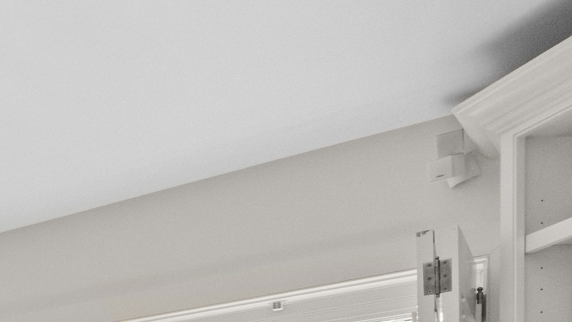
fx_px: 1016
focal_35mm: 67
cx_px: -429
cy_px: 578
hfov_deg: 21.7
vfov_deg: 15.5
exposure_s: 1/40
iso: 2000
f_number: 11
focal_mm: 14
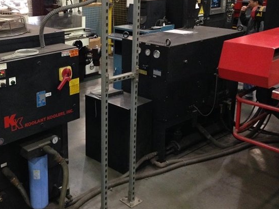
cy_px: 72
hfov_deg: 39.2
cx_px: 92
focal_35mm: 48
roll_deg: +0.0
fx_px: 387
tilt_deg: -17.0
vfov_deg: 30.1
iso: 250
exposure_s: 1/20
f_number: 2.4
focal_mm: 4.12
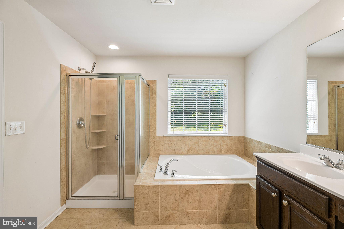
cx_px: 172
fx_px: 143
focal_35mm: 15
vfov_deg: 77.3
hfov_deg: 100.4
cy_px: 114
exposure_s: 1/20
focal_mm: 15
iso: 100
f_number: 8
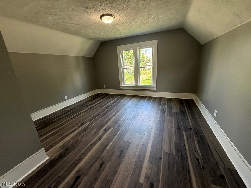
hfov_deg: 102.1
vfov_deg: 85.7
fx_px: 102
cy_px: 94
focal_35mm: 14
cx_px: 126
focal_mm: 2.22
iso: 160
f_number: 2.2
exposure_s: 1/120
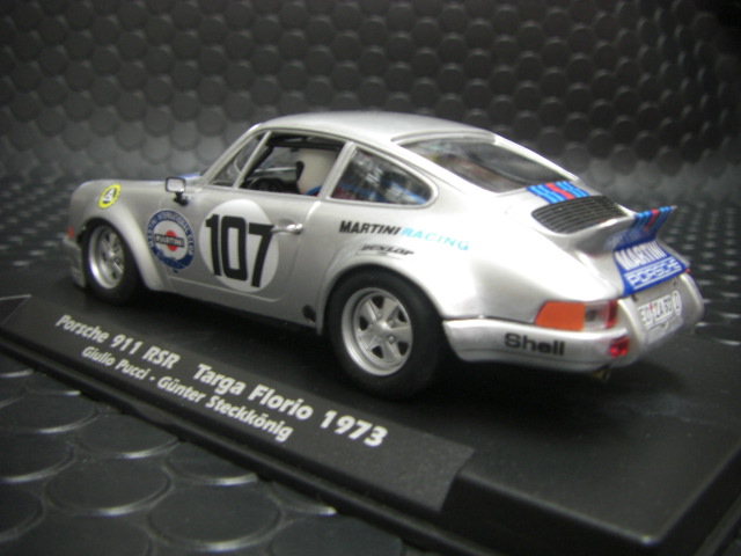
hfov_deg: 49.0
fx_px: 813
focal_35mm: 38
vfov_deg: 37.7
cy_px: 278
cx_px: 370
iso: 200
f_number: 3.4
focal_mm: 6.3
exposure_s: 1/15
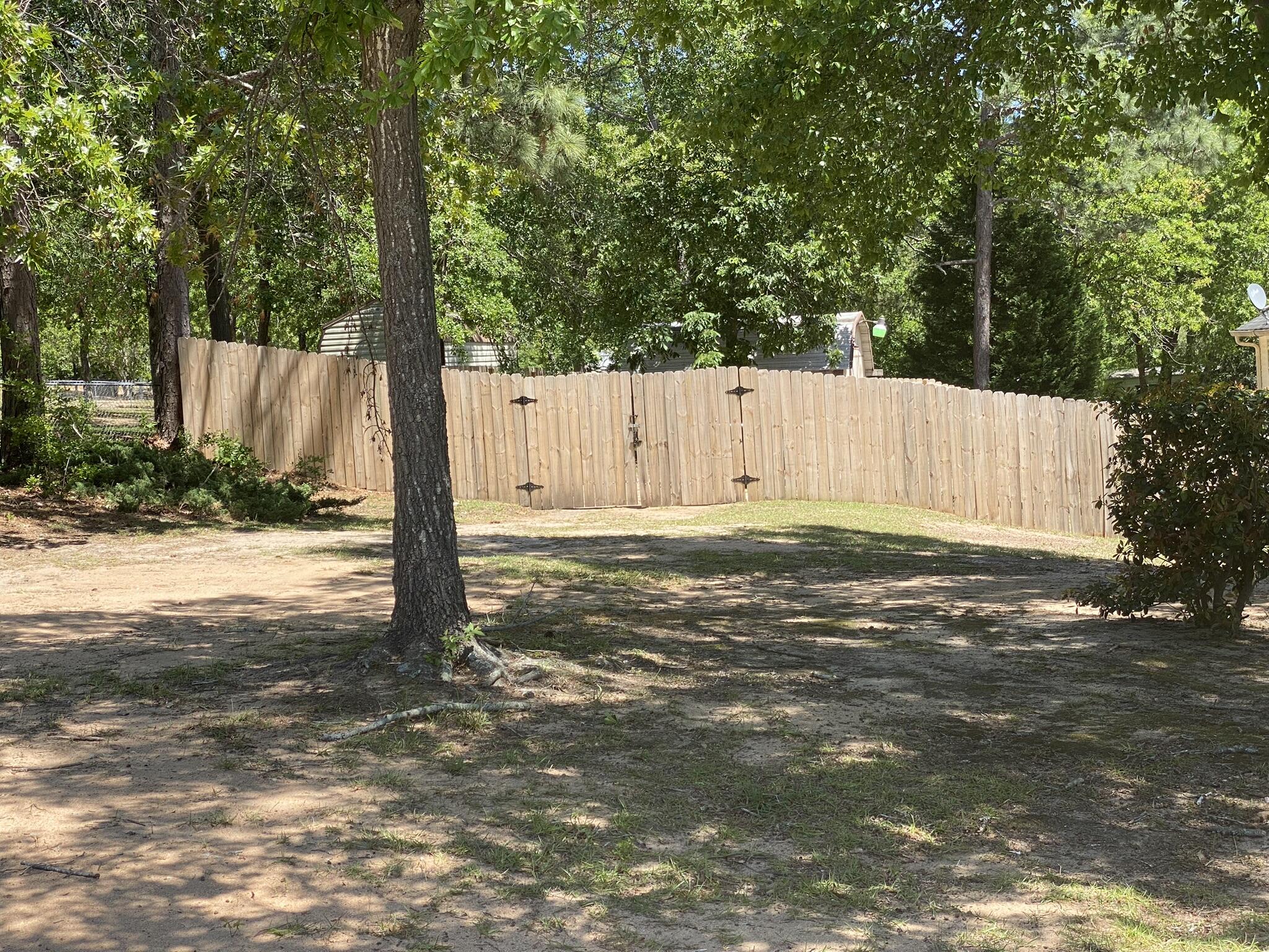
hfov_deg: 36.8
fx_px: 1906
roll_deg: +2.9
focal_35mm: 52
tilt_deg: -0.5
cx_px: 634
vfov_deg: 28.0
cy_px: 476
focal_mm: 6
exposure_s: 1/545
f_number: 2
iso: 20
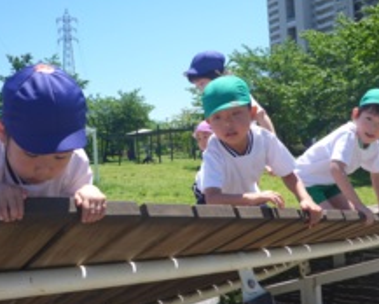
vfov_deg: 34.2
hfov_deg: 42.0
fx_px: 494
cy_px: 140
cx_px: 185
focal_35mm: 44
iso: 100
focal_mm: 4.9
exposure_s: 1/640
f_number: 3.3
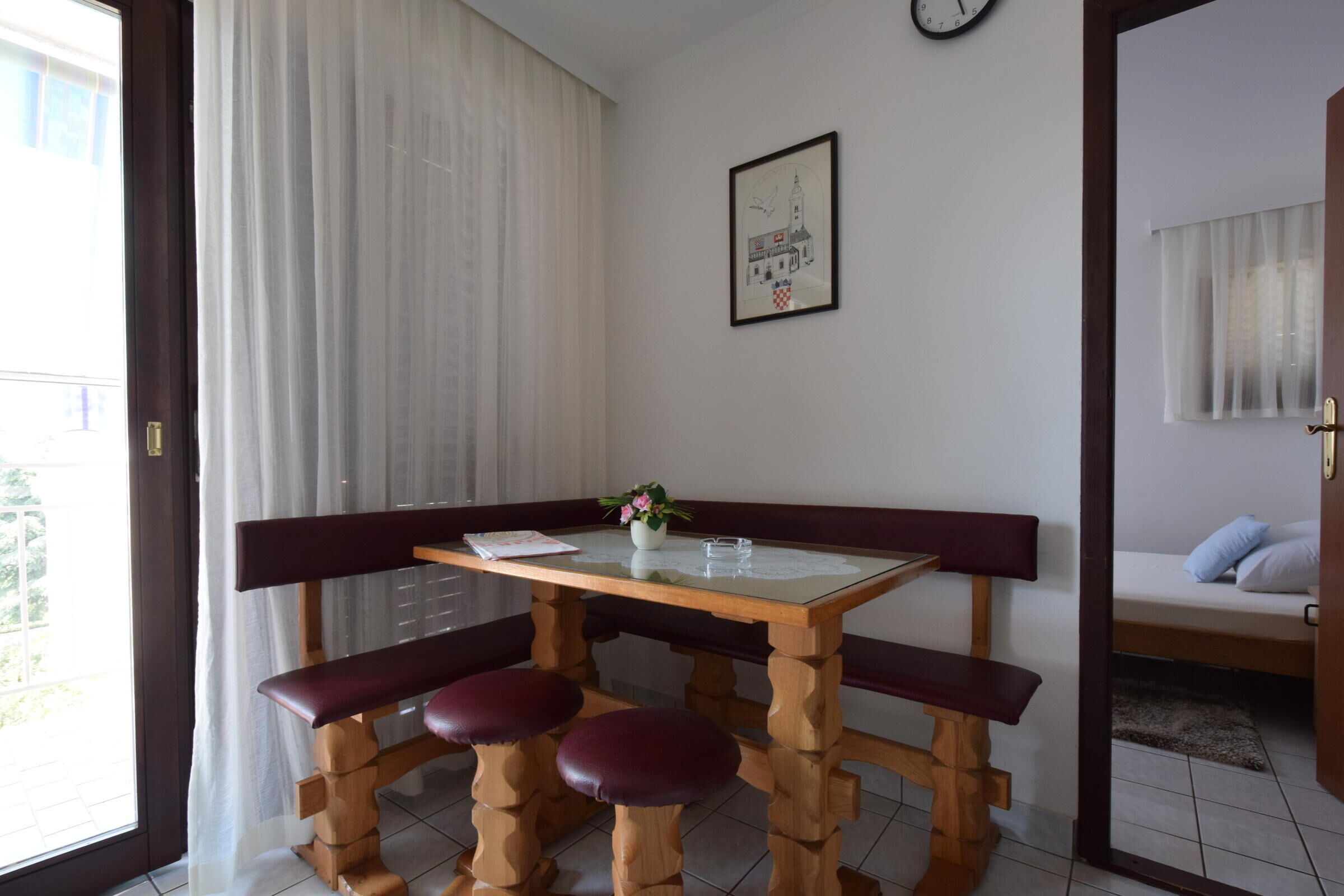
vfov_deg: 77.3
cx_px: 672
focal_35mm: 15
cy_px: 448
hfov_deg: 100.4
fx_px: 560
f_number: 8
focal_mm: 10
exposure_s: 1/50
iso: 800
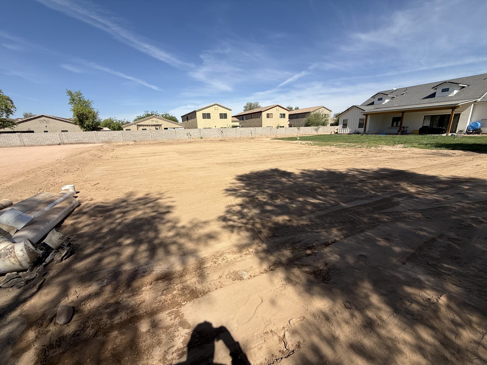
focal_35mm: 14
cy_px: 182
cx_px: 244
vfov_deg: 85.7
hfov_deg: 102.1
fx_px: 197
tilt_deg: -14.2
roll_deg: +1.7
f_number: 2.2
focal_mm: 2.22
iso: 50
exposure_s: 1/2717
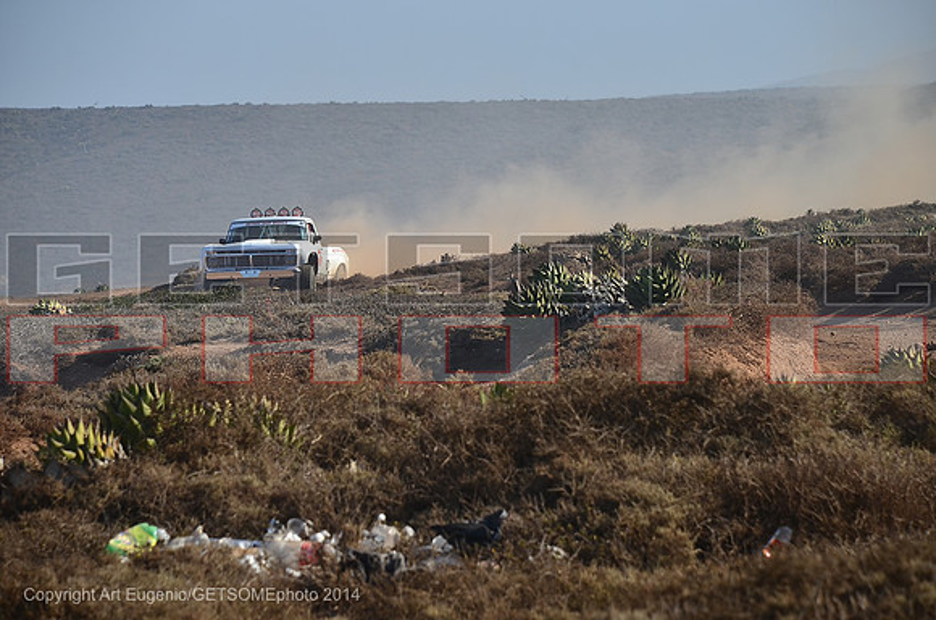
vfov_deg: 6.8
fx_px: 5253
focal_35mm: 202
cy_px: 310
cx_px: 468
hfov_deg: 10.2
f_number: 7.1
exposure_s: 1/640
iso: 200
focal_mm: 135
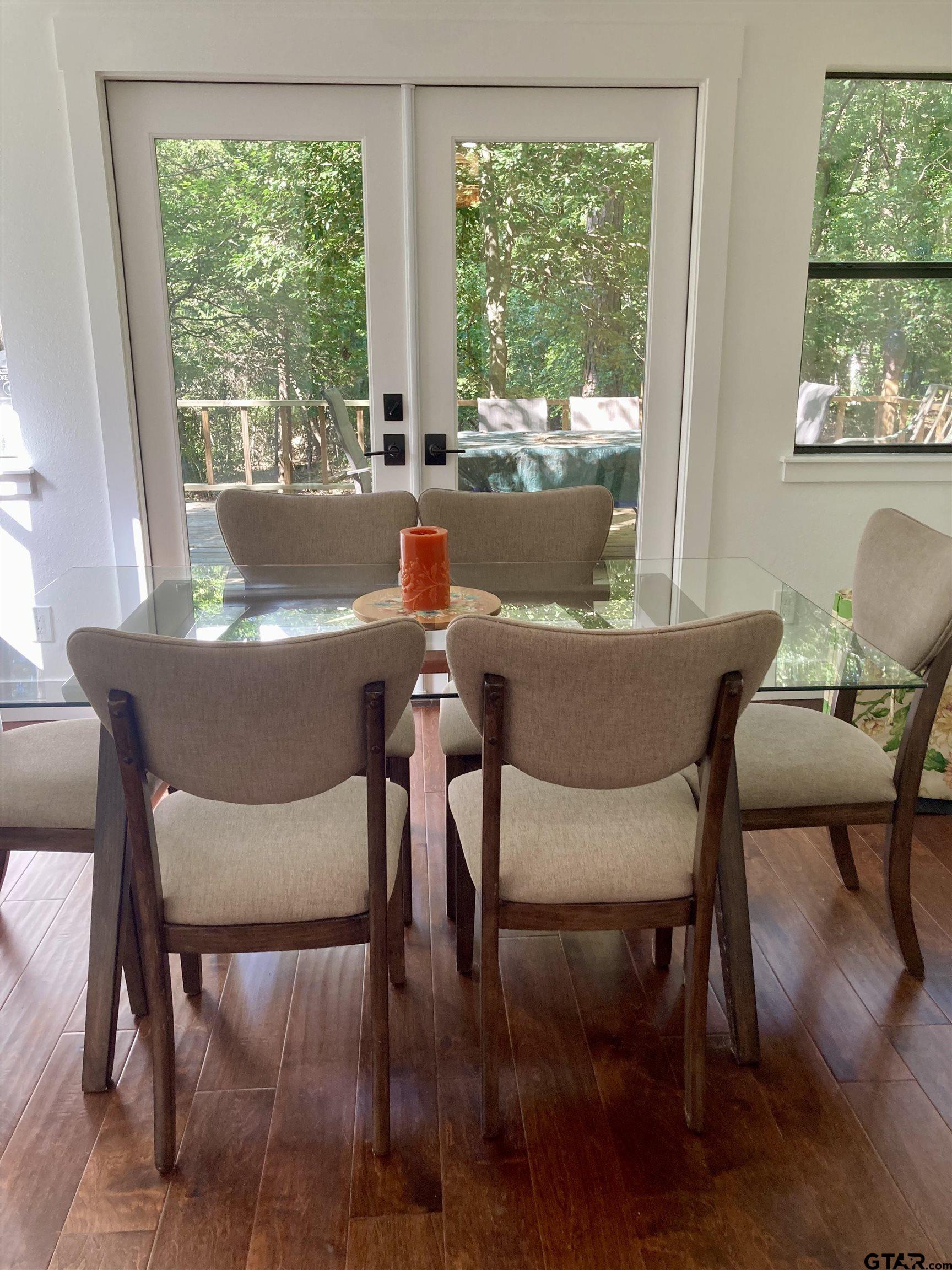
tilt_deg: -14.8
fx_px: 1027
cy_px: 635
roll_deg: +1.0
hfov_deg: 49.7
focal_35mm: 28
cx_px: 476
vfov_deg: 63.4
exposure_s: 1/60
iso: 64
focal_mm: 3.99
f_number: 1.8
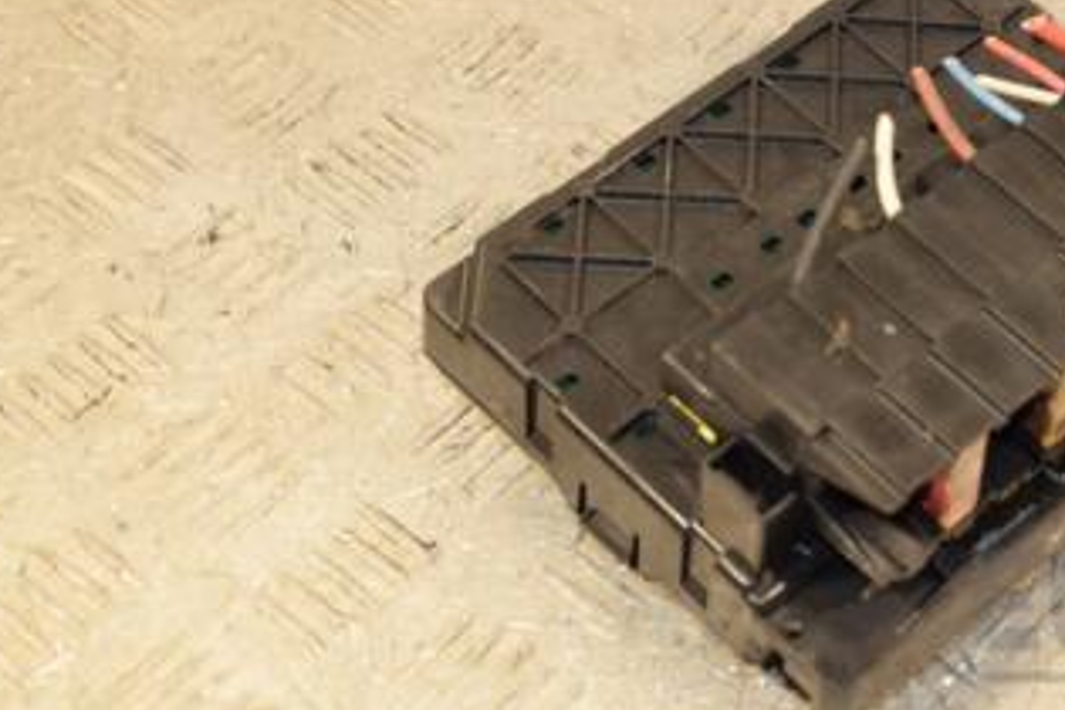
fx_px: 2957
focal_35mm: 100
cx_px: 909
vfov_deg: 13.6
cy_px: 149
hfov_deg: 20.1
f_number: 5
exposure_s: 1/200
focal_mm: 35
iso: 800
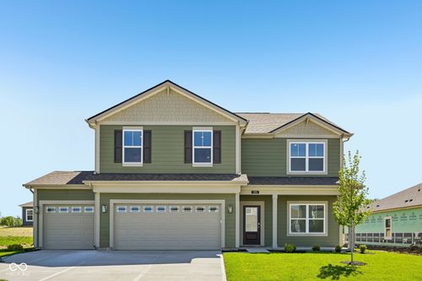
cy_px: 140
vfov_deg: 43.6
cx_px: 211
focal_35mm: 30
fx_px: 352
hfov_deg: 61.9
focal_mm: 30
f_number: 8
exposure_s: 1/320
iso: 100
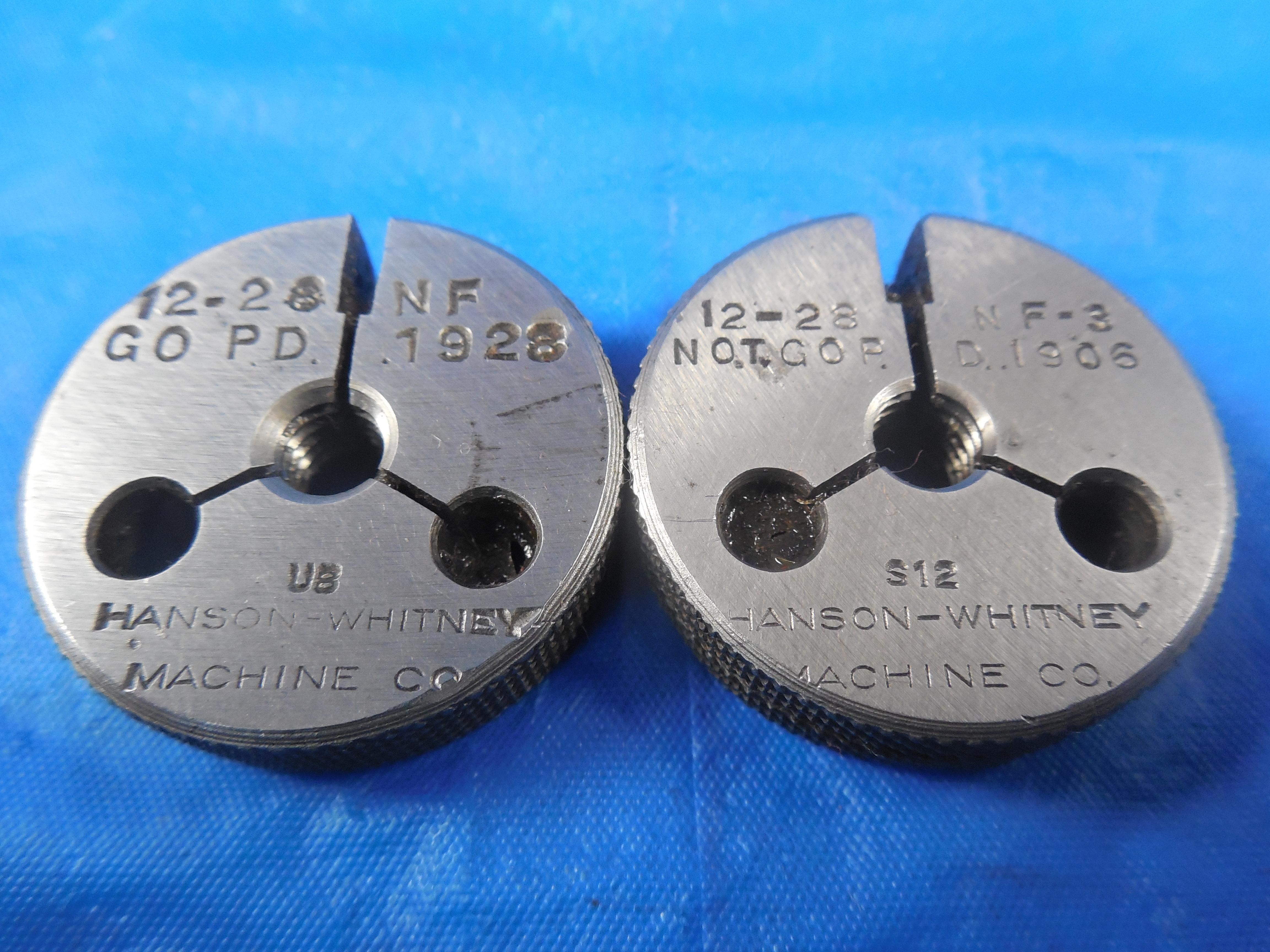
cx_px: 635
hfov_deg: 69.4
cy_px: 476
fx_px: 917
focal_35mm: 25
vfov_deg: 54.9
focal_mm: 4.5
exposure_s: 1/30
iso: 400
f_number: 3.3
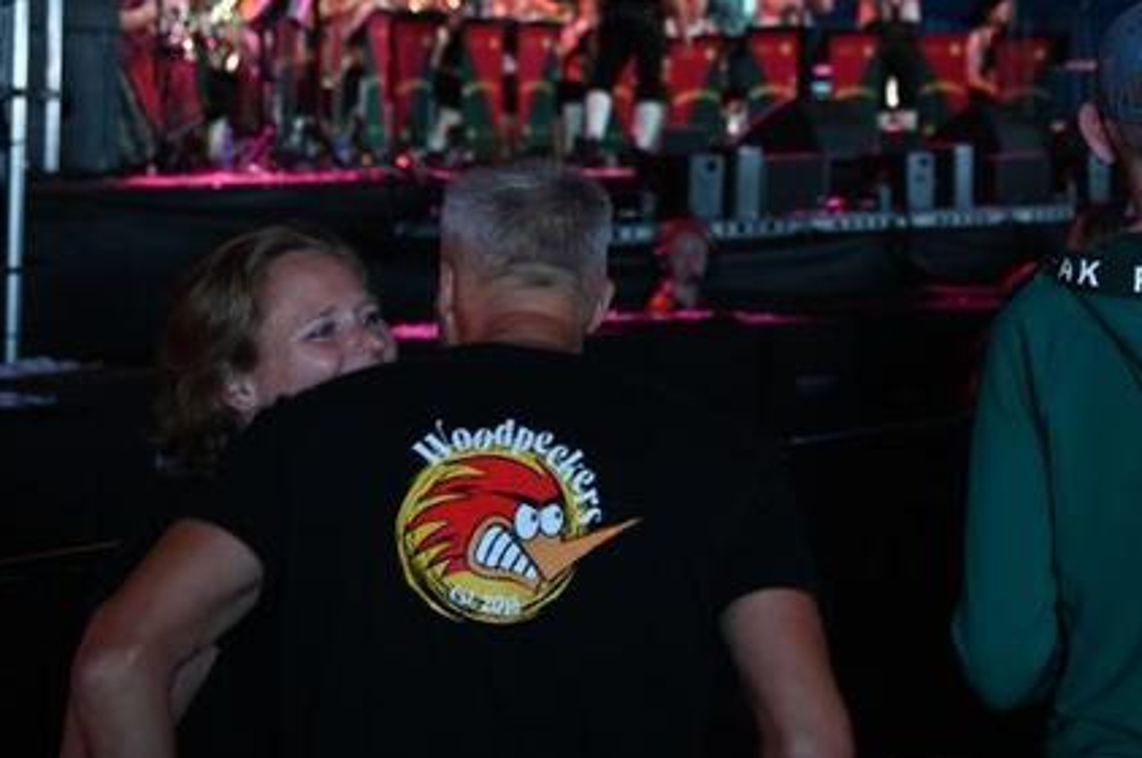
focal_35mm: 94
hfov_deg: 21.4
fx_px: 2977
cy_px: -110
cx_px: 926
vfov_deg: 14.1
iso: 320
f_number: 3.2
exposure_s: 1/40
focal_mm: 40
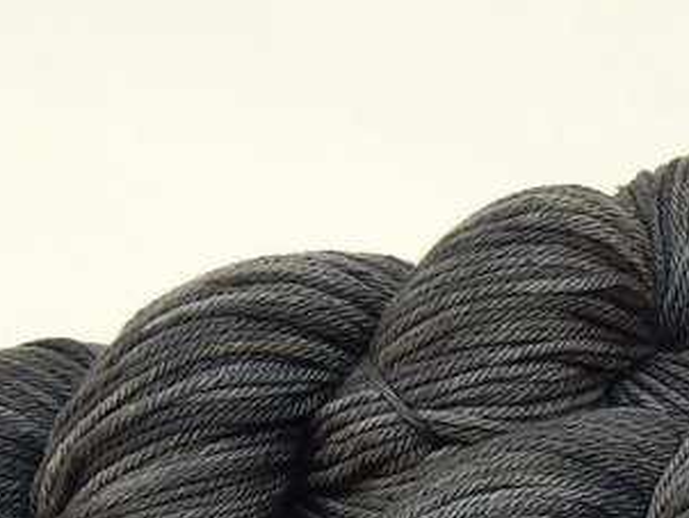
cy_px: 695
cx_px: 641
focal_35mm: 119
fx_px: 2370
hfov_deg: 16.3
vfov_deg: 12.1
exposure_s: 1/20
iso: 125
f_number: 3.6
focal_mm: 7.7
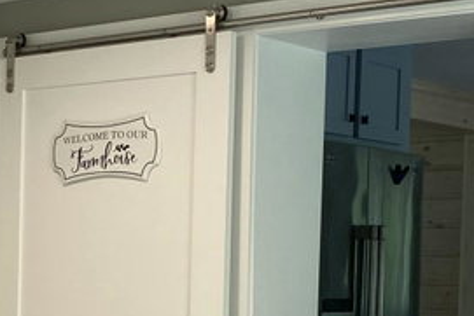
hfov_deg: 19.0
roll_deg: -0.9
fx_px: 1344
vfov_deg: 13.3
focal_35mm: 102
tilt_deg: -2.5
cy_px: 272
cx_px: -72
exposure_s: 1/60
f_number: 1.8
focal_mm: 4.25
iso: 64
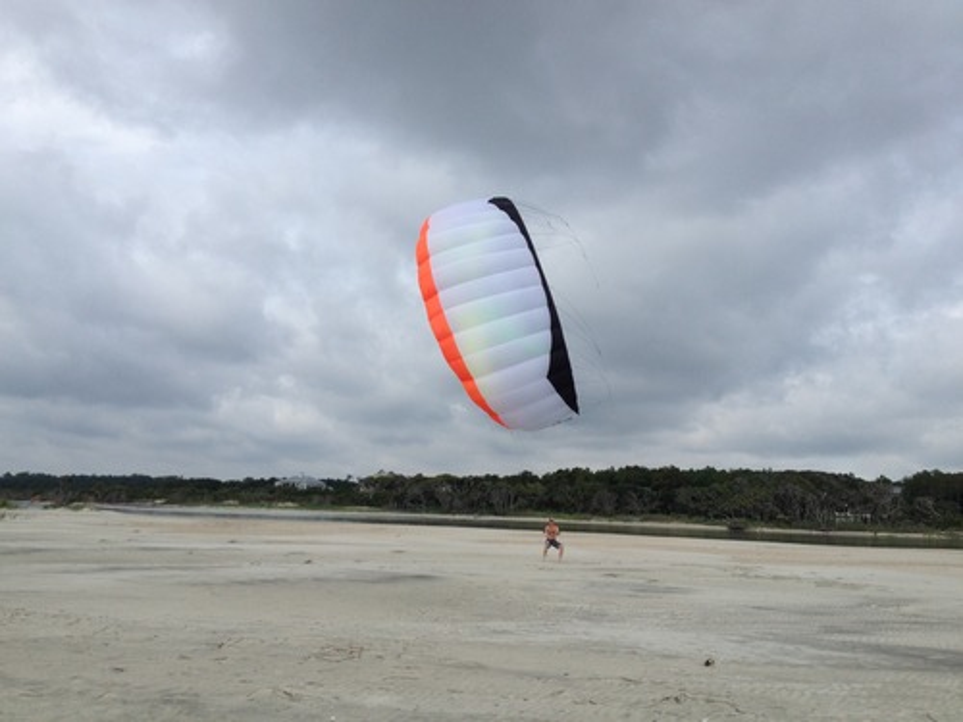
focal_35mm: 35
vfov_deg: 40.7
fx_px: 974
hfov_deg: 52.6
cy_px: 361
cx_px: 482
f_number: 2.4
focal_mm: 4.28
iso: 64
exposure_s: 1/2404
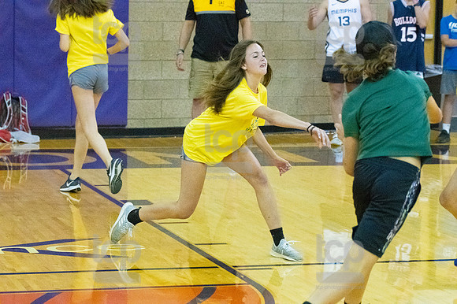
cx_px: 228
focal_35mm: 135
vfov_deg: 10.1
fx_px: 1713
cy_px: 152
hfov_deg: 15.2
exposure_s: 1/800
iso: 10000
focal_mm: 90
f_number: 4.5
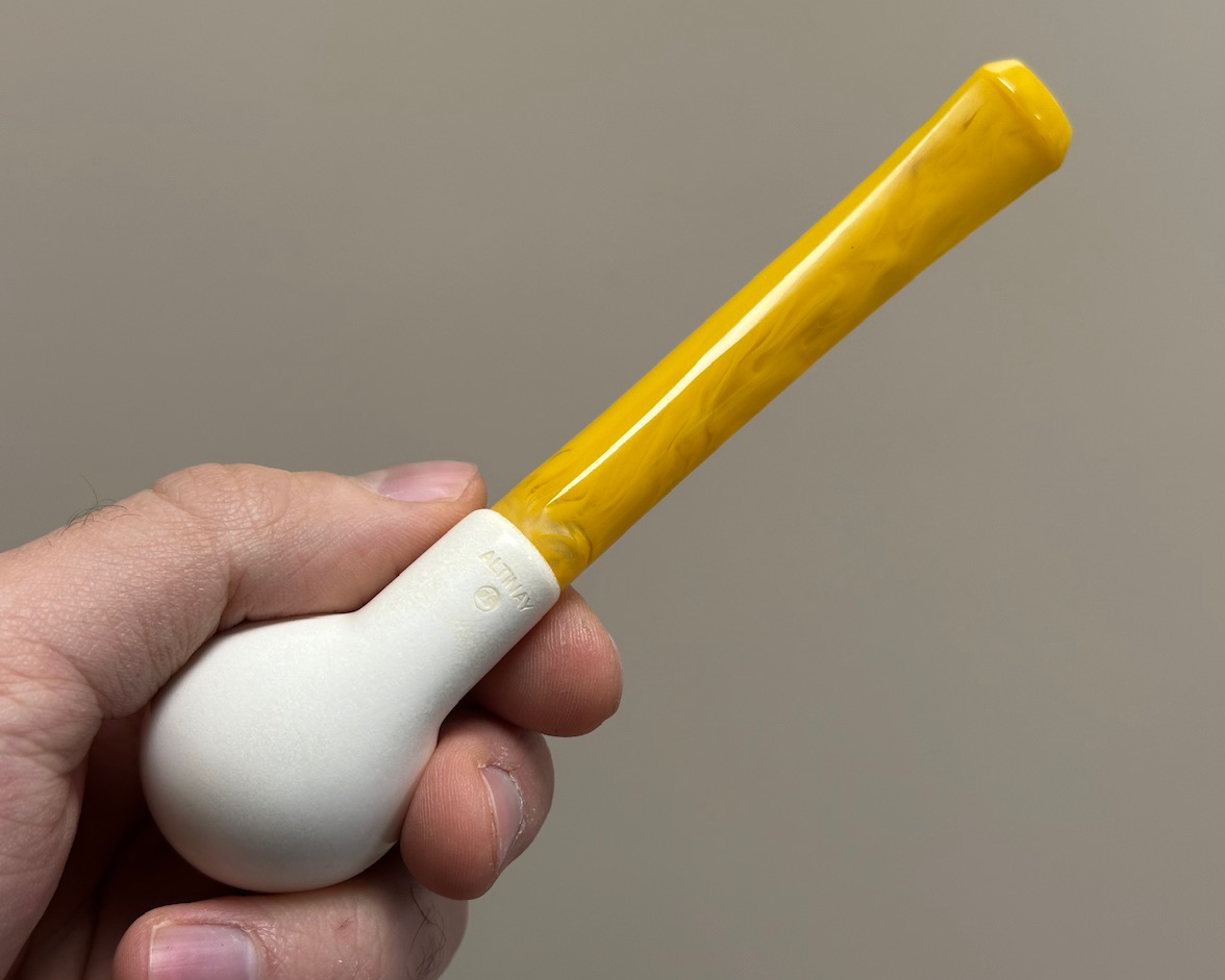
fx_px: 1849
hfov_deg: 36.6
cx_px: 642
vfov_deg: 29.7
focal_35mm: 51
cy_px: 486
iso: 50
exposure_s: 1/100
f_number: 1.78
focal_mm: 6.86
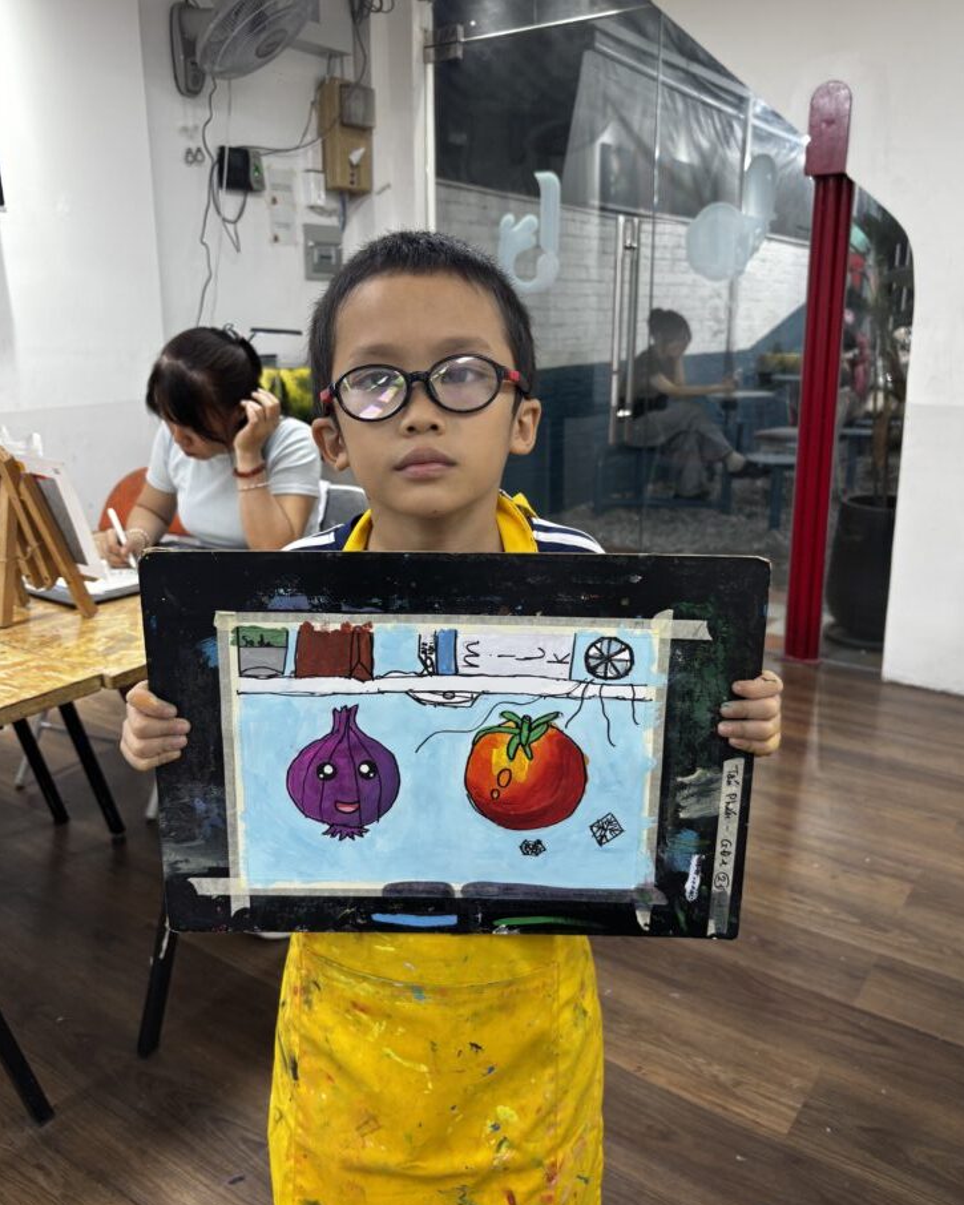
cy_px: 557
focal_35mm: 28
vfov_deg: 62.1
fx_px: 998
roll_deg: +0.3
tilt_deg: -13.3
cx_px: 476
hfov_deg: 51.5
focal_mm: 5.96
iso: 80
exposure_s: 1/100
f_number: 1.6
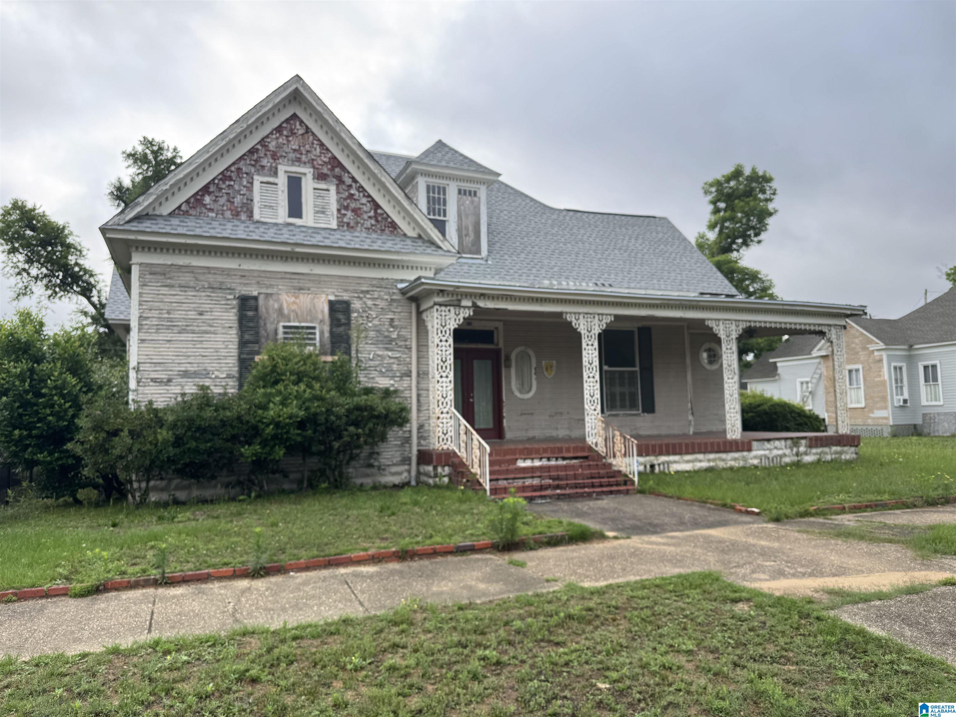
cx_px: 478
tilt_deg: +5.8
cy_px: 358
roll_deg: +1.9
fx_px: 663
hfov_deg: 71.6
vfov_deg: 56.8
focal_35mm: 24
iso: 80
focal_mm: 6.76
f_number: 1.78
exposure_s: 1/562
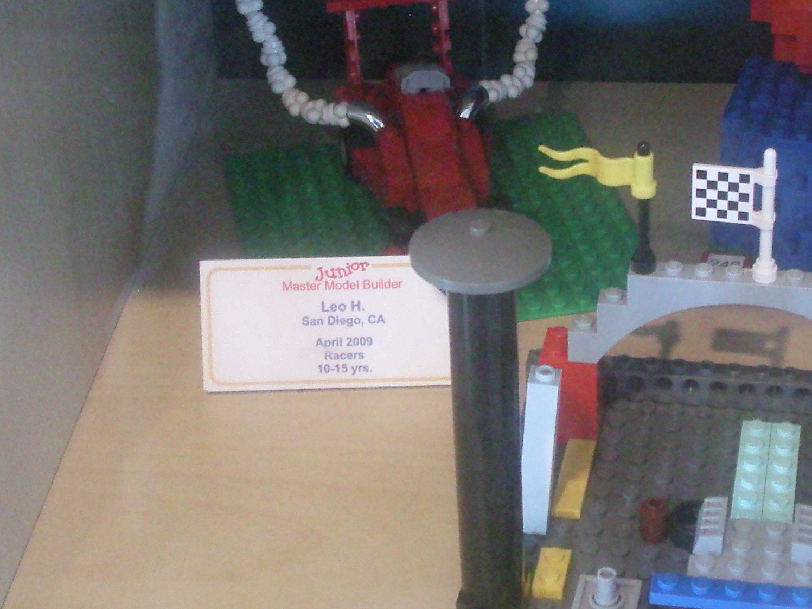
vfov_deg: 16.2
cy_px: 194
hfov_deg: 21.4
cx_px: 565
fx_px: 2134
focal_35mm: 91
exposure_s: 1/60
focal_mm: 6.3
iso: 470
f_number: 3.1
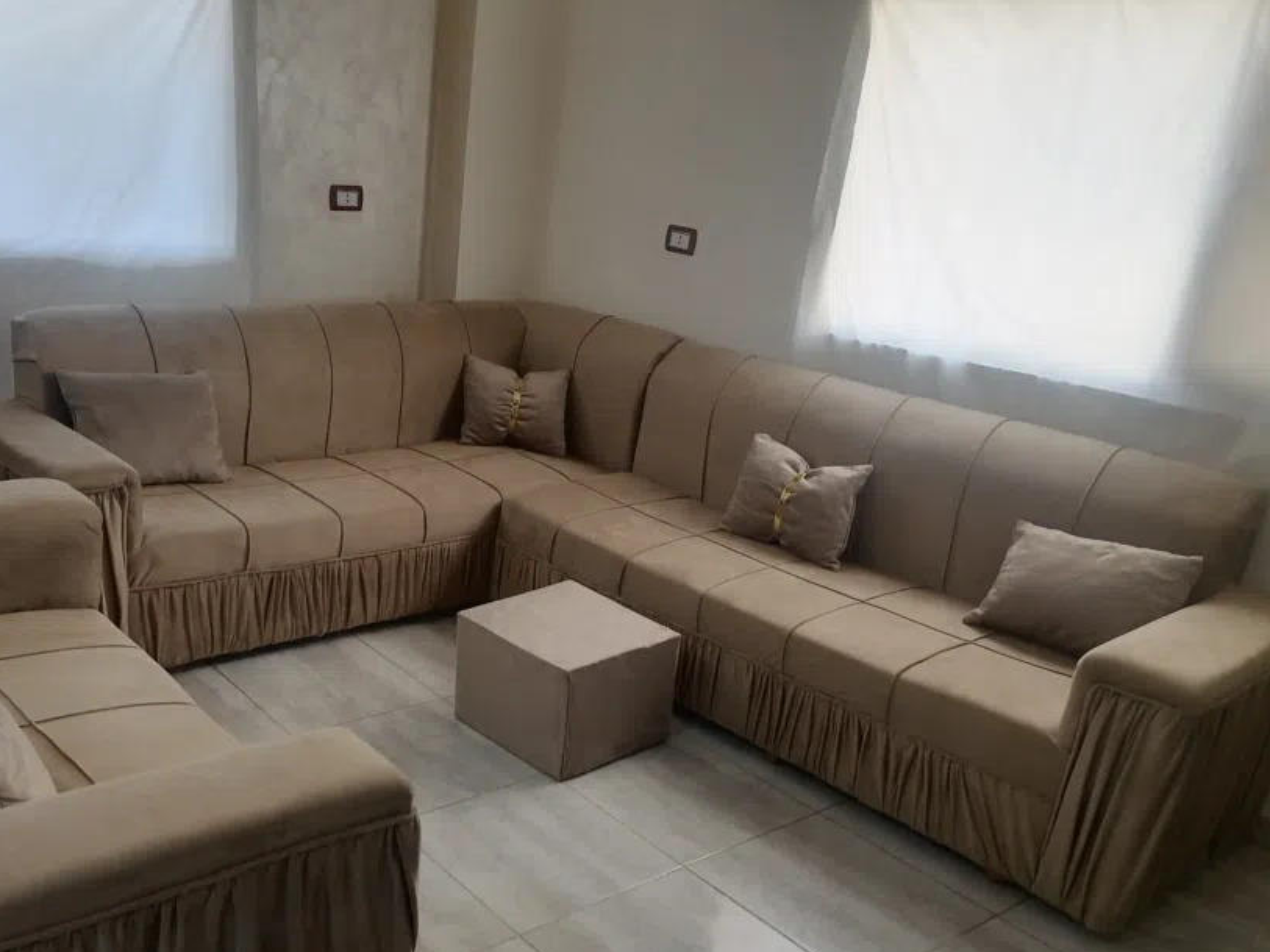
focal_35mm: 34
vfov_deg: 41.5
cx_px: 497
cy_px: 585
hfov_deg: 53.5
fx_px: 1248
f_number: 1.8
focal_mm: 5.3
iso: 64
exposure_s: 1/33.3
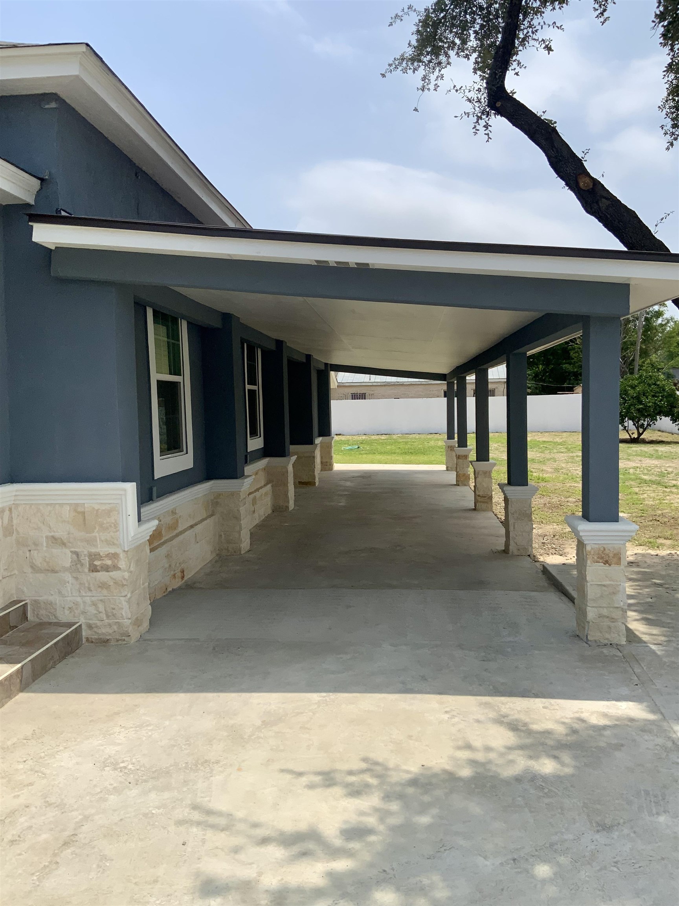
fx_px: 758
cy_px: 453
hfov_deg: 48.2
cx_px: 340
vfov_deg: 61.7
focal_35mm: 29
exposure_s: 1/3125
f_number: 1.8
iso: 16
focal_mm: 3
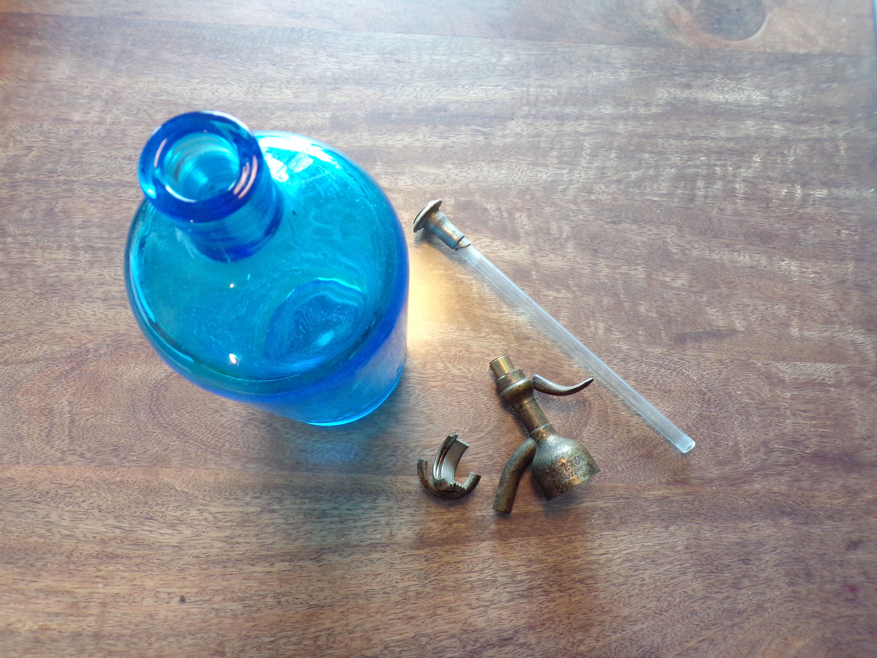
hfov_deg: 71.6
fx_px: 608
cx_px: 438
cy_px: 329
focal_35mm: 24
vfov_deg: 56.8
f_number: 3
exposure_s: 1/17
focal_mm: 4.3
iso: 331
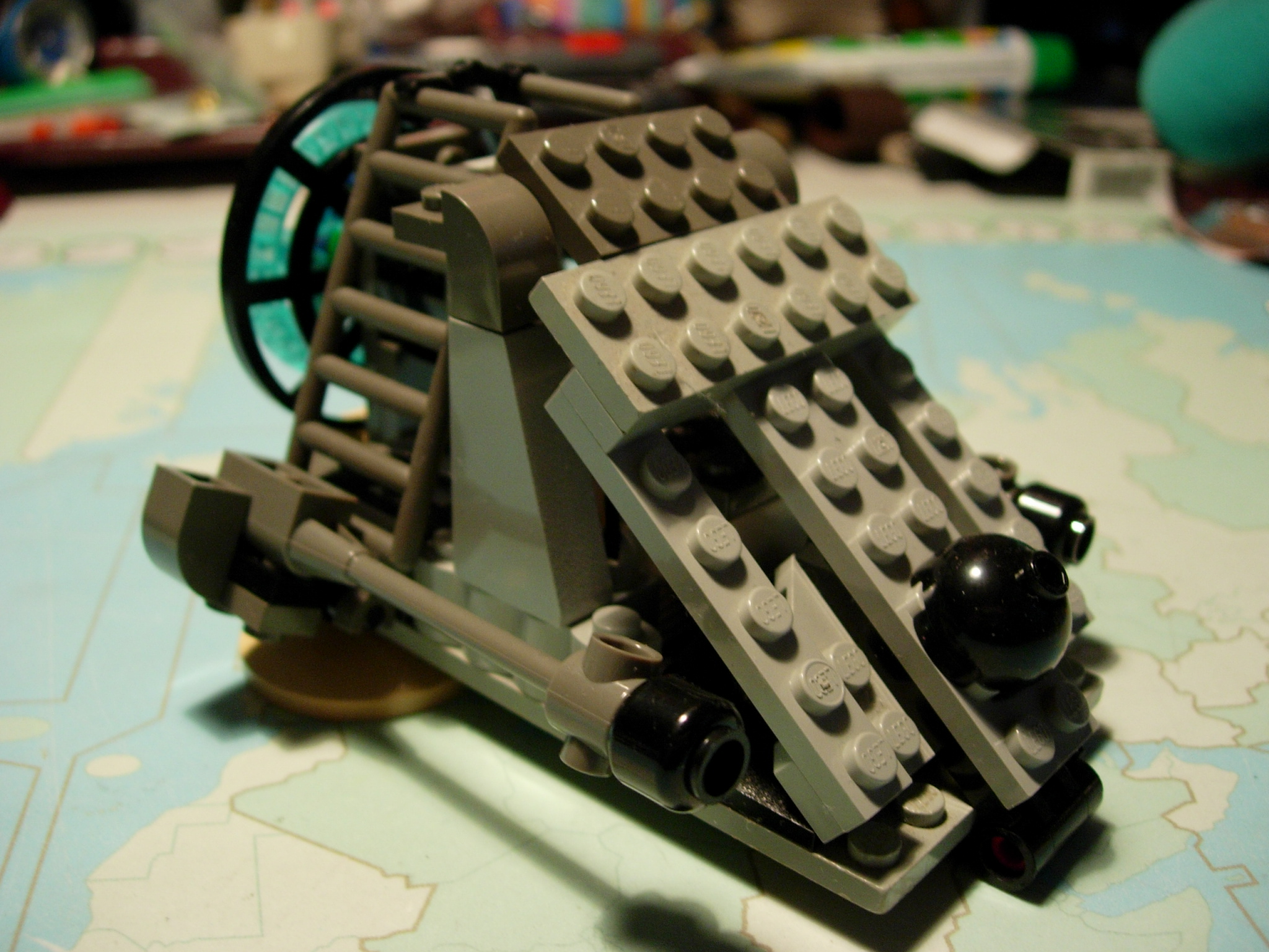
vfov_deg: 37.7
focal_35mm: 38
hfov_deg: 49.0
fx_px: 1393
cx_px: 634
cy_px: 476
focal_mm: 7.8
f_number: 2.8
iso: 145
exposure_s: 1/32
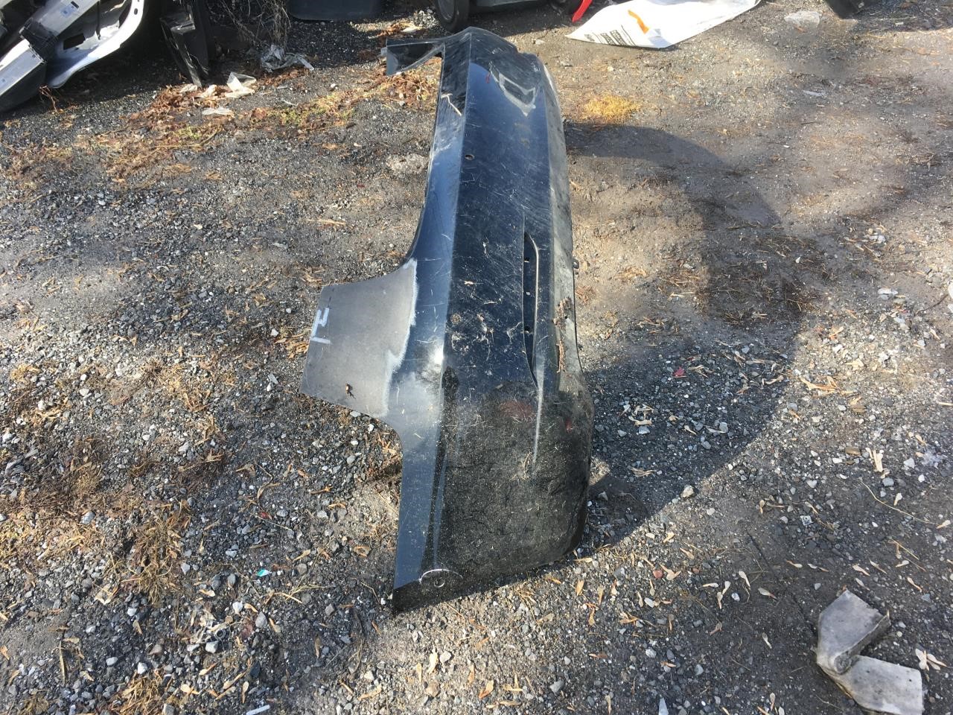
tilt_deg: -41.3
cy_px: 358
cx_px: 476
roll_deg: +1.1
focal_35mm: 29
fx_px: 798
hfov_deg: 61.7
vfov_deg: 48.2
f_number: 2.2
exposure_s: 1/213
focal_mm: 4.15
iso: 25
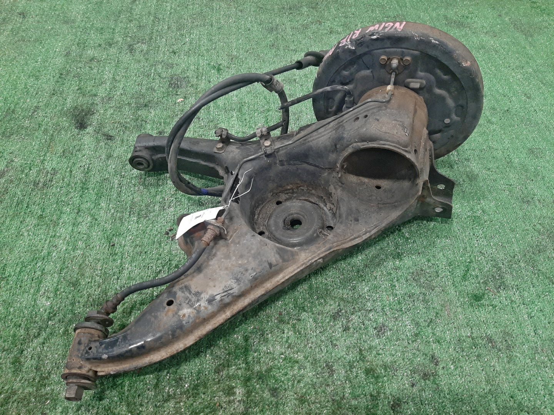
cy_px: 208
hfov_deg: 67.3
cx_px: 277
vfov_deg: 53.1
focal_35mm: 26
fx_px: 416
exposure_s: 1/33
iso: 203
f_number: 1.7
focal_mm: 3.93
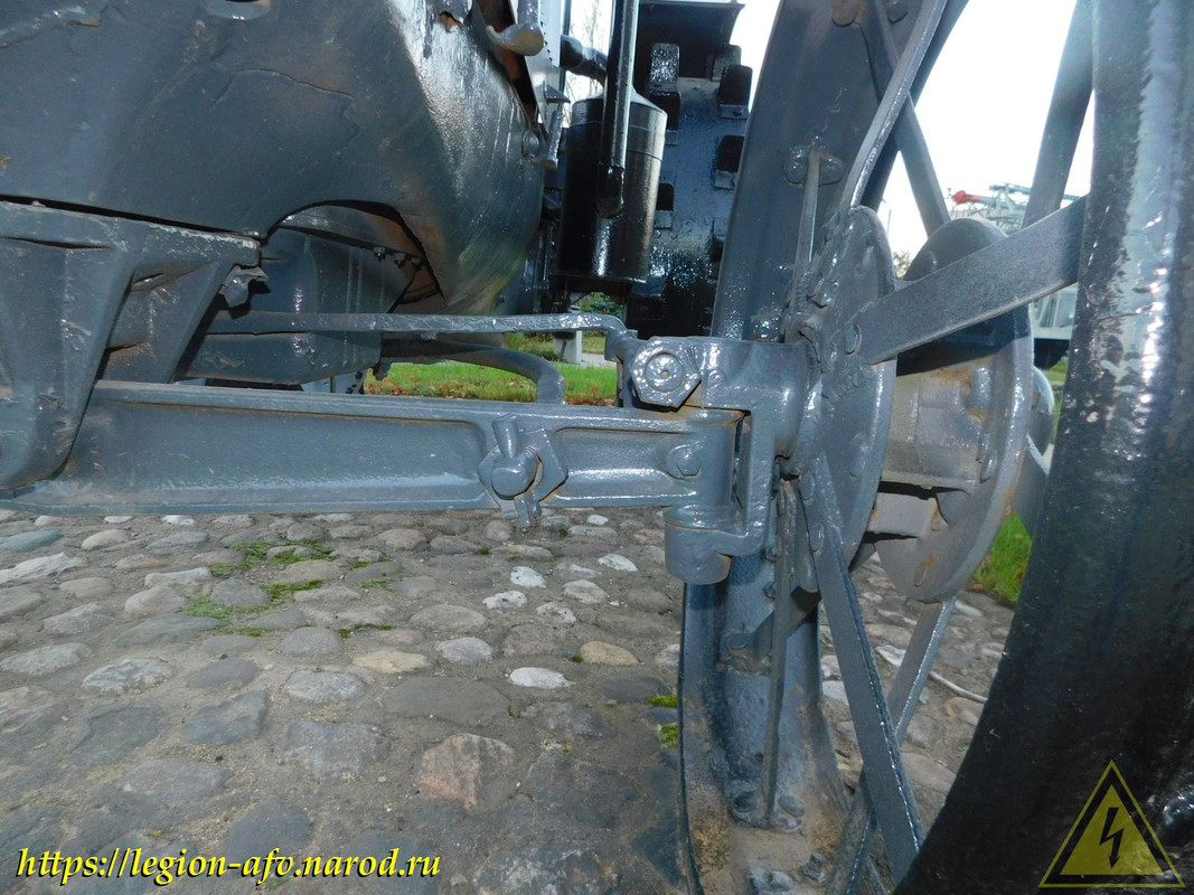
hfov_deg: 73.9
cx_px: 597
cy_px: 448
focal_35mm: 23
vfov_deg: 58.9
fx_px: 793
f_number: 3
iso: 200
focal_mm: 4
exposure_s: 1/30
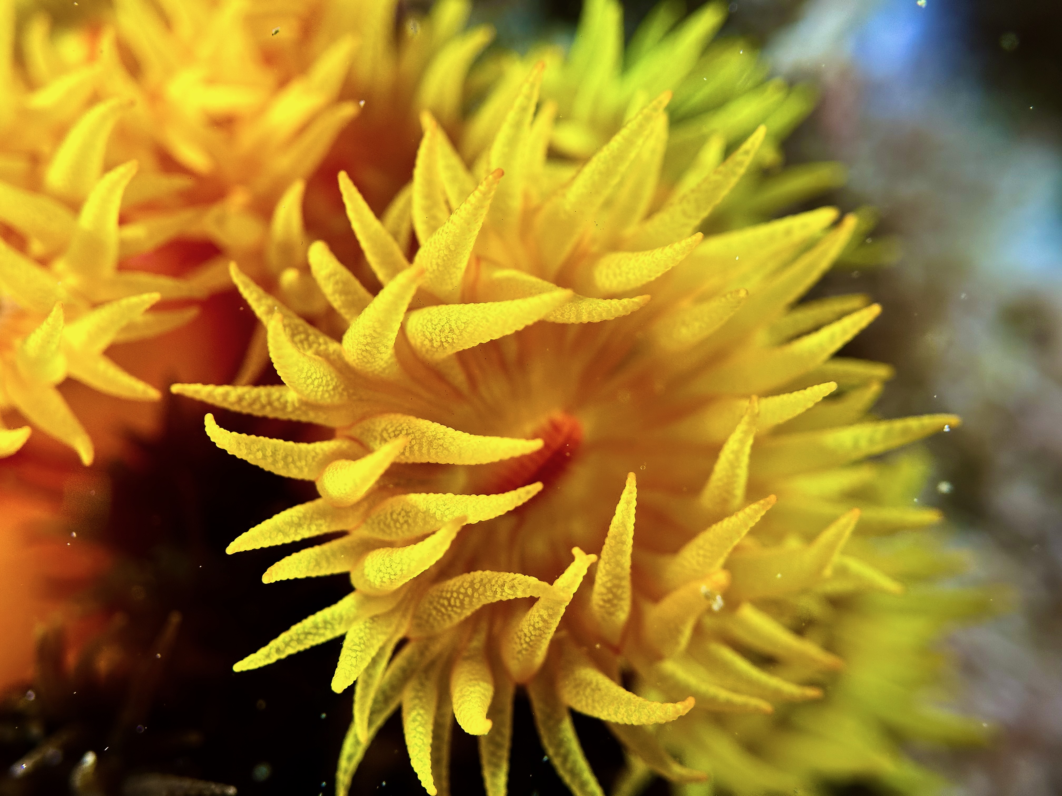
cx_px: 531
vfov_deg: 30.3
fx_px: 1473
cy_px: 398
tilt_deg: -47.2
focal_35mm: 48
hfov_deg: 39.7
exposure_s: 1/1992
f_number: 1.78
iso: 64
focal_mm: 6.86
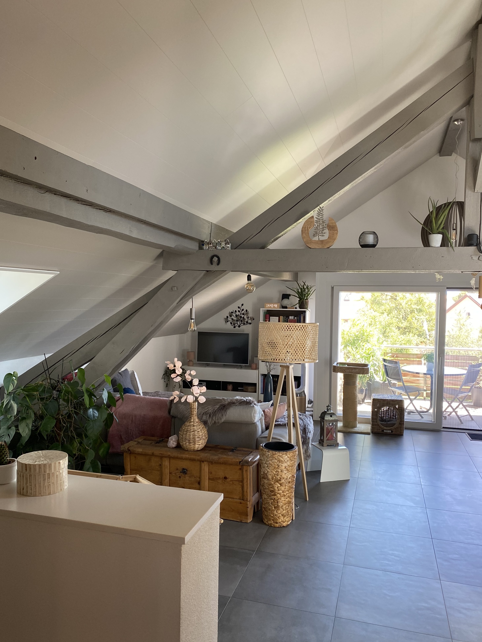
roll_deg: -1.4
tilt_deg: -2.4
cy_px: 331
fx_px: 501
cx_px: 237
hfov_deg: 51.4
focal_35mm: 27
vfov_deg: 65.3
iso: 125
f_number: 1.8
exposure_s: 1/100
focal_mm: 4.25
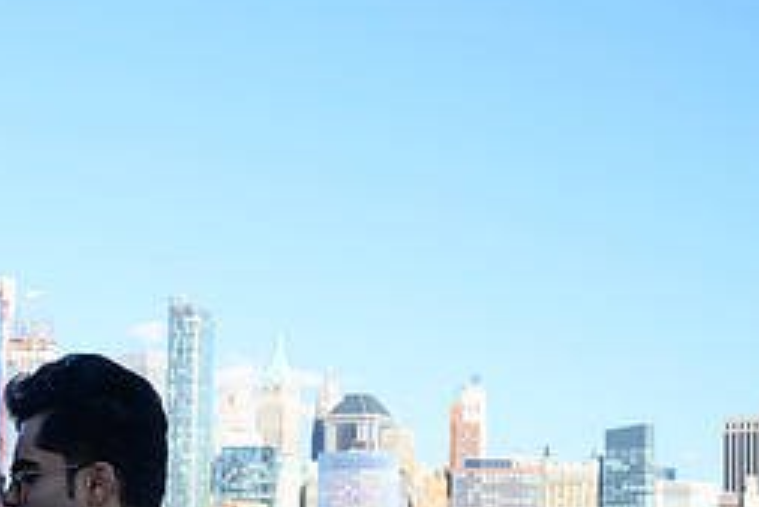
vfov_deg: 12.4
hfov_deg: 18.0
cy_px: 418
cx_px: -60
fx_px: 2320
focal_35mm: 110
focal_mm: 48
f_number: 8
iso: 250
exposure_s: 1/320
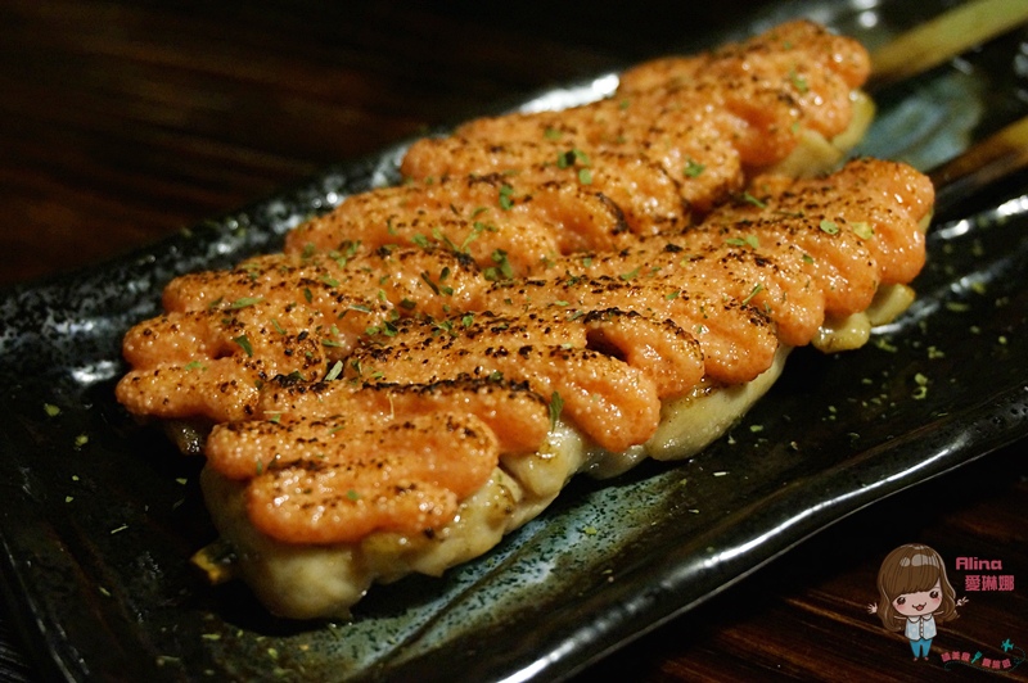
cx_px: 514
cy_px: 342
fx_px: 1541
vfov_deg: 25.0
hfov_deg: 36.9
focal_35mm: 54
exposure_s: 1/30
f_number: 5.6
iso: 3200
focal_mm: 36
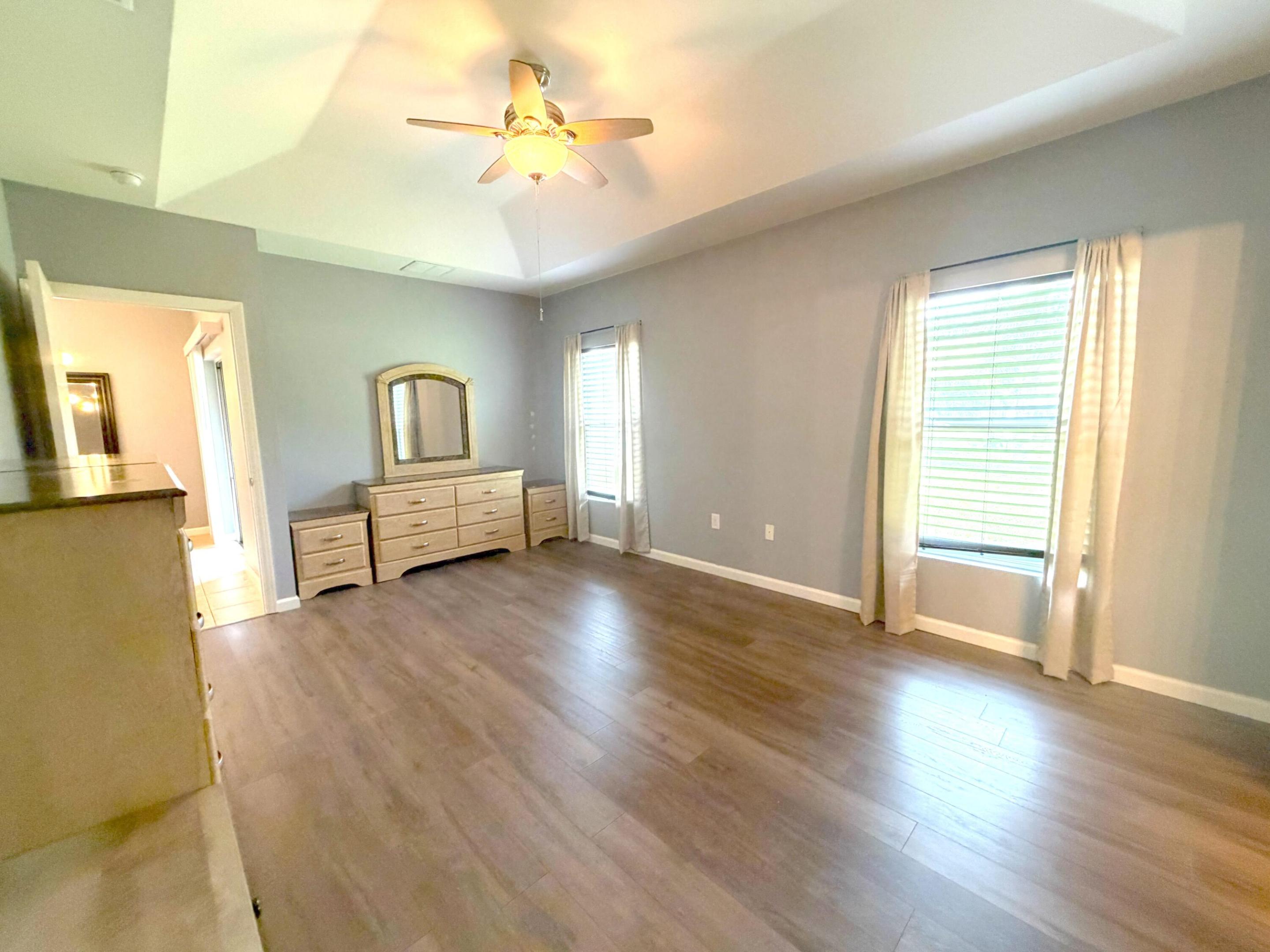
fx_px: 514
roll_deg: +1.7
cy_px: 476
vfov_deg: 85.7
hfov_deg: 102.1
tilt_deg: -6.5
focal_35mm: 14
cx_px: 635
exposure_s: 1/60
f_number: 2.2
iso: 400
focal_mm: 2.22
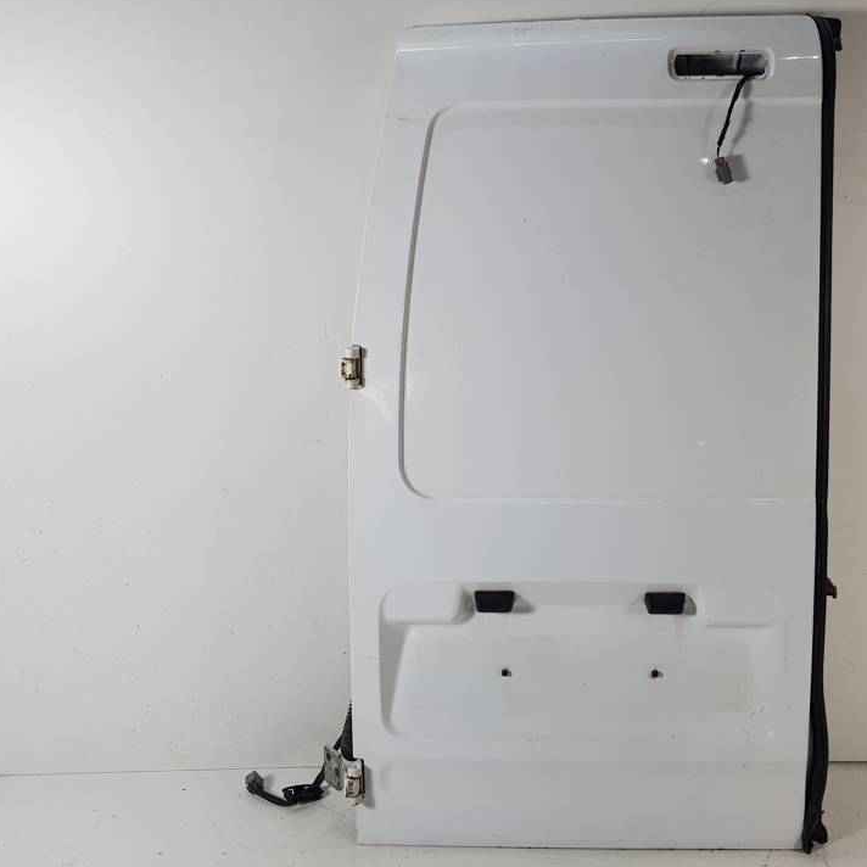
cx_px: 541
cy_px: 430
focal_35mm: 31
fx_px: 878
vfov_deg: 52.5
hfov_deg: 52.0
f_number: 1.7
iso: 40
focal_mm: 4.2
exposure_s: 1/119
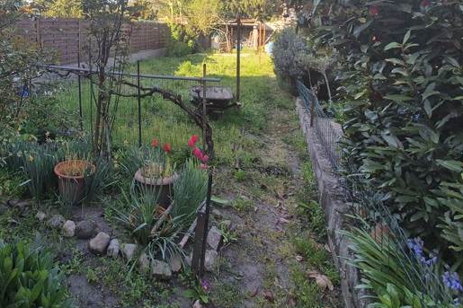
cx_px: 116
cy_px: 53
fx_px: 270
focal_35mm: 21
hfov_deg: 75.4
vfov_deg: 54.5
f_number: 2.2
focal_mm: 2.2
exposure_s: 1/478
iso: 50
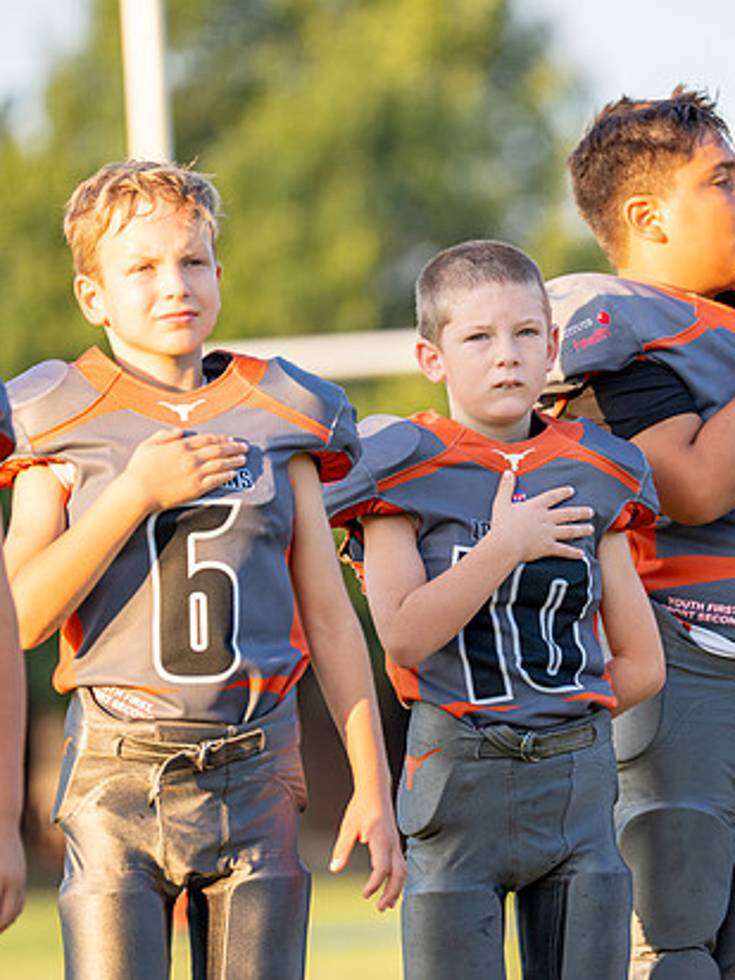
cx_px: 508
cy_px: 492
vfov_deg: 7.2
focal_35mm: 277
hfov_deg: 5.4
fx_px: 7842
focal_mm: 185
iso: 400
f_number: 2.8
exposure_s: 1/1600
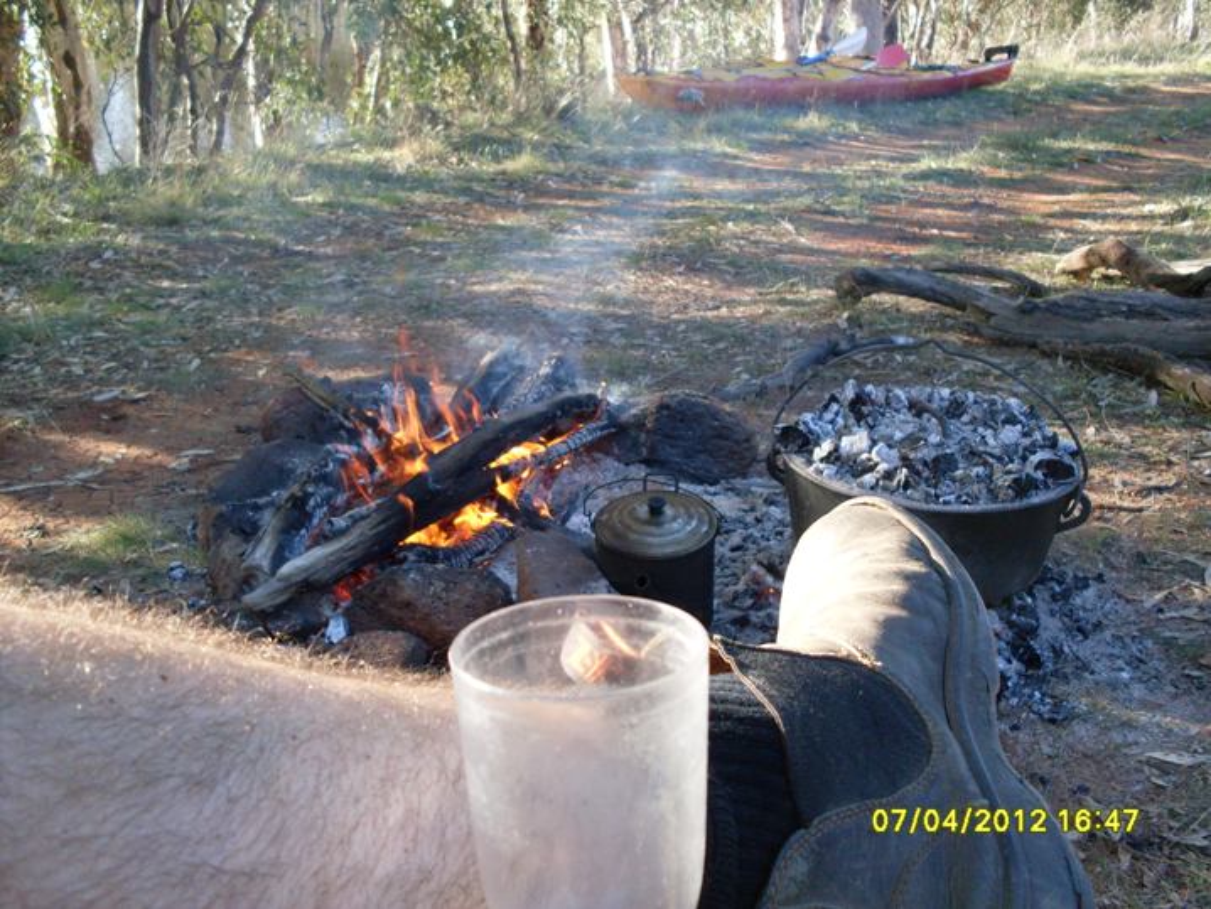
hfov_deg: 49.0
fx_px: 1330
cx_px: 606
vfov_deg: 37.7
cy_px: 454
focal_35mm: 38
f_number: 2.8
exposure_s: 1/125
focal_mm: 6.3
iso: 80
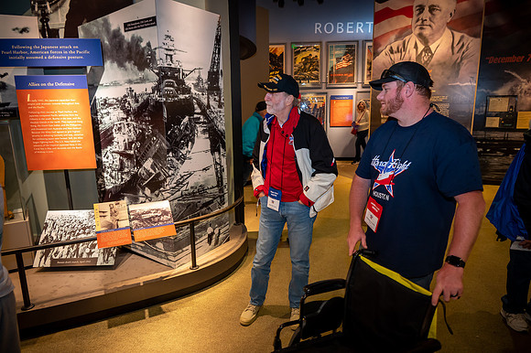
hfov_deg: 73.8
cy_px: 176
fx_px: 354
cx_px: 266
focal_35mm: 24
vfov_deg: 53.1
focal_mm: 24
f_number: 5
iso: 3600
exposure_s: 1/30
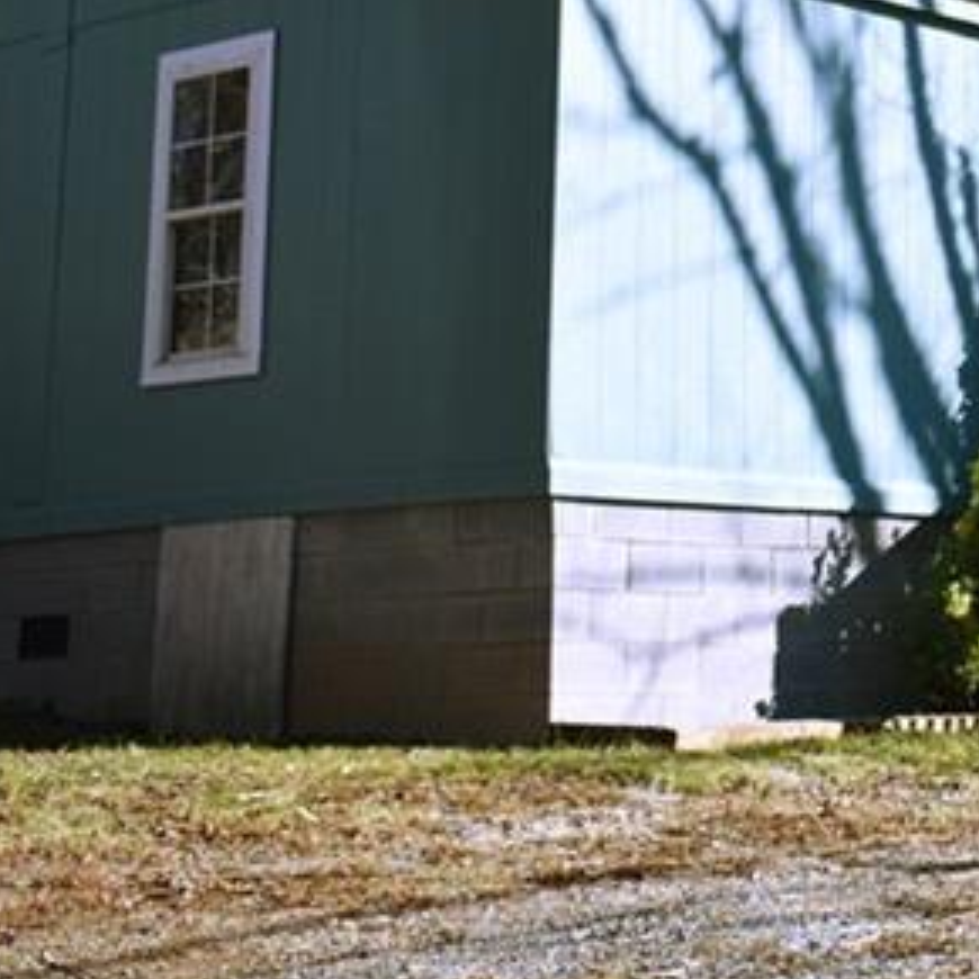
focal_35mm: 94
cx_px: 1202
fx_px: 3024
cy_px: 64
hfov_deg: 17.5
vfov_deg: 18.0
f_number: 5
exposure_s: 1/2500
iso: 400
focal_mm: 21
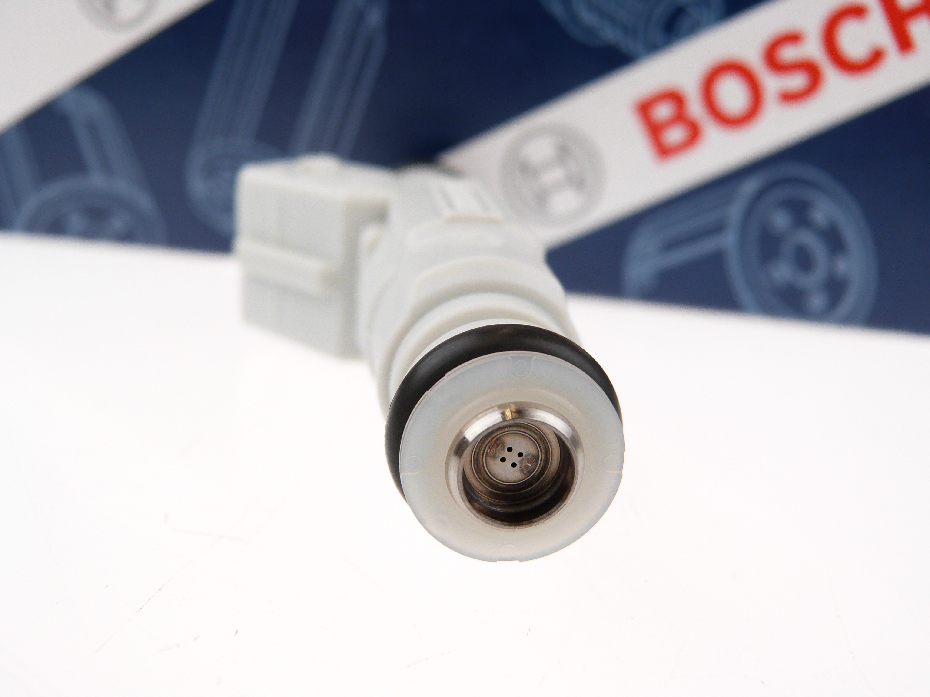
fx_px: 1021
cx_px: 465
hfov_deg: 49.0
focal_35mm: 38
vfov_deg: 37.7
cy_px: 348
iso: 100
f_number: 3.1
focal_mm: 6.7
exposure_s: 1/125
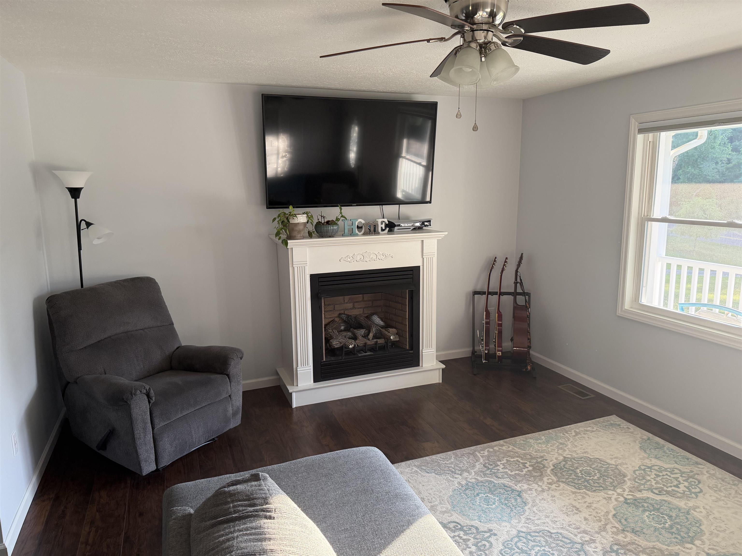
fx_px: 514
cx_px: 371
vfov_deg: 56.8
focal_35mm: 24
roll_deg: +1.3
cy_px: 278
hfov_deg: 71.6
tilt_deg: -8.7
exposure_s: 1/91
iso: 200
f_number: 1.78
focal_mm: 6.76
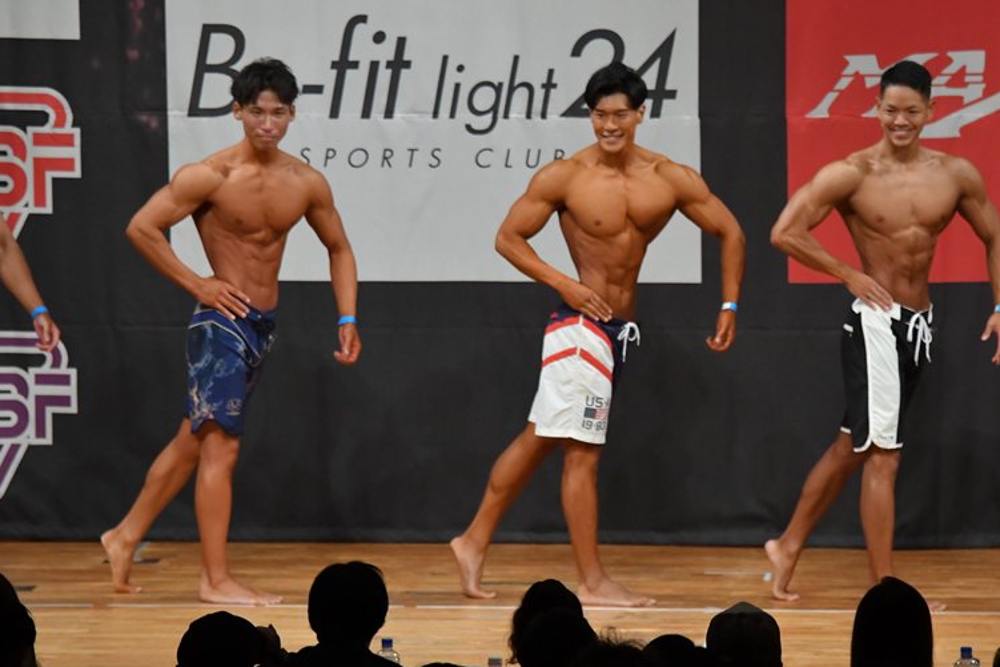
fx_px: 7306
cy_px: 333
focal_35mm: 263
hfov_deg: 7.8
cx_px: 507
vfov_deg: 5.2
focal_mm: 170
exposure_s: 1/400
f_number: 5.6
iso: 5600
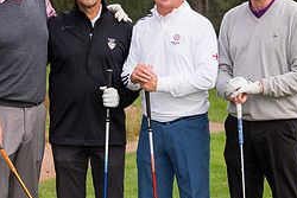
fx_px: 2014
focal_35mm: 244
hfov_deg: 8.4
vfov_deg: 5.6
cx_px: 115
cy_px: 113
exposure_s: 1/250
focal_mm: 105
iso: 400
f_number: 8
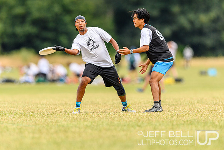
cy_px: 61
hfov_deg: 3.6
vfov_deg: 2.4
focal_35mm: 579
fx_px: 3605
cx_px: 104
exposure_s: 1/1250
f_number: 3.2
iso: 110
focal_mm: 400
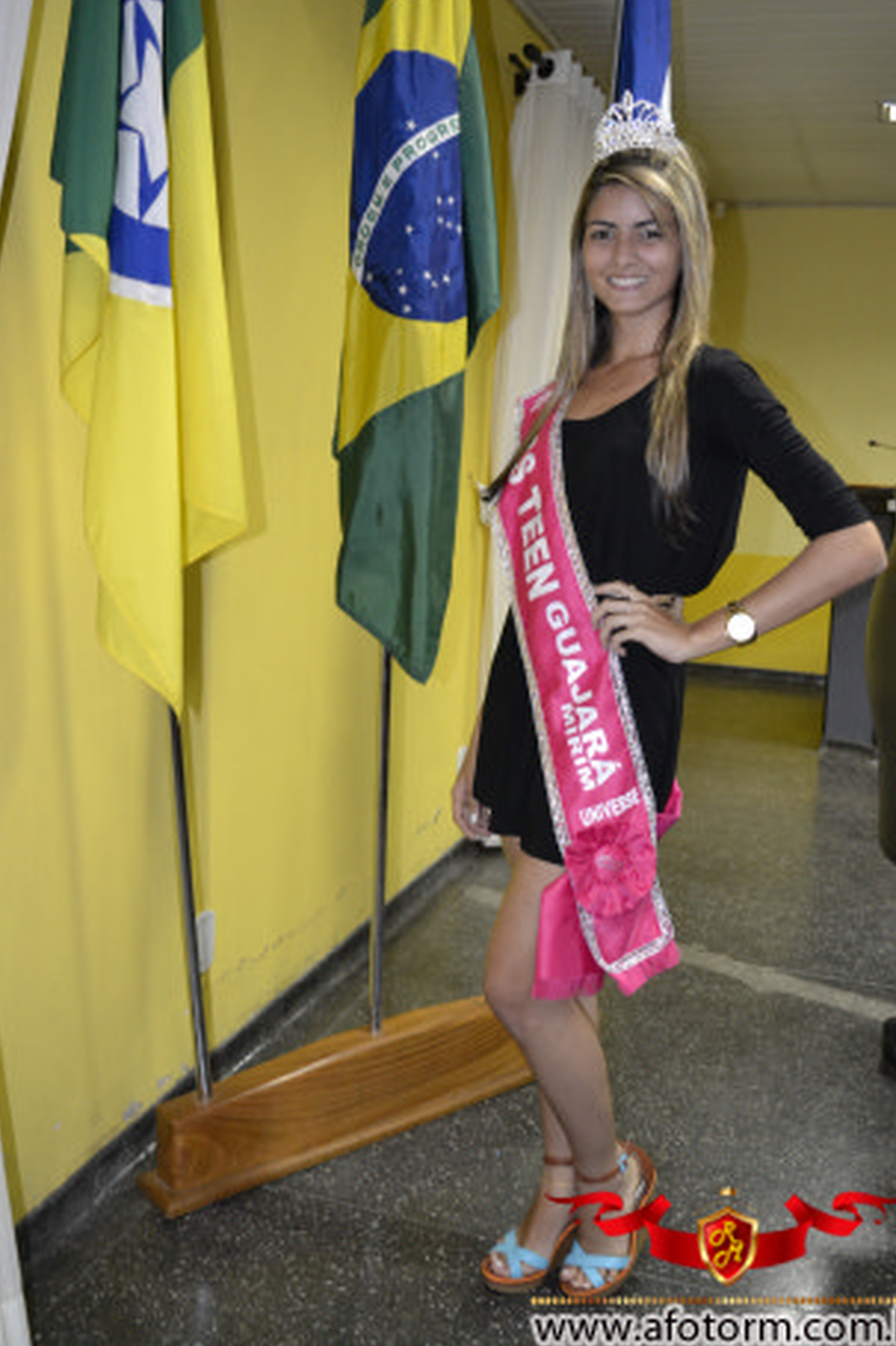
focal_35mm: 33
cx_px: 469
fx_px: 1233
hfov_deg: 39.9
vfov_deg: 57.2
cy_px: 651
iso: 2000
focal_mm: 20
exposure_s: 1/60
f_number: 3.8
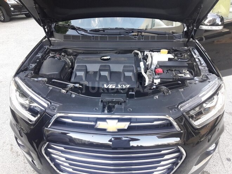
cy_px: 87
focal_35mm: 28
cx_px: 116
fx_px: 188
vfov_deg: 49.7
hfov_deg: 63.4
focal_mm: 3.7
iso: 160
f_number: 1.9
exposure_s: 1/33
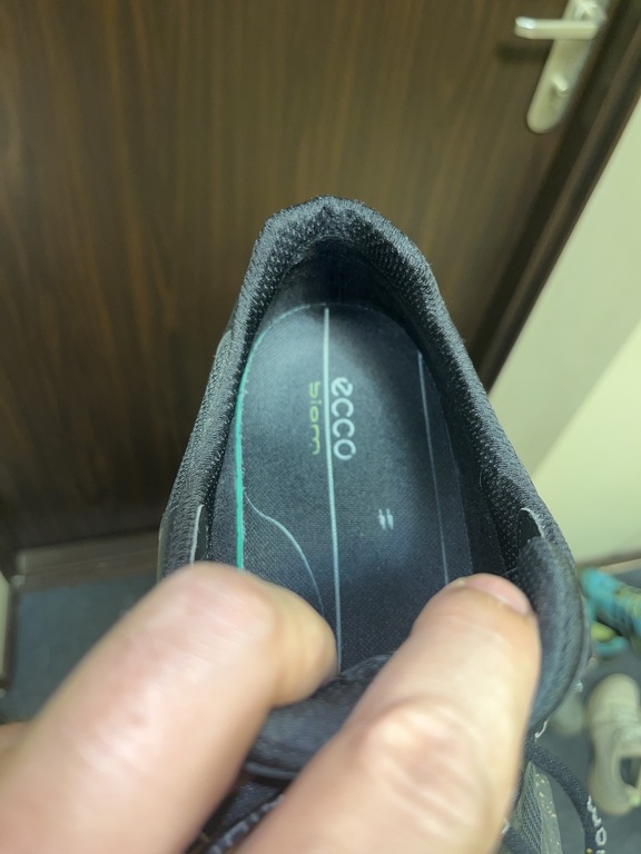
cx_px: 320
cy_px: 427
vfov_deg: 67.3
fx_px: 642
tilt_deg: -53.3
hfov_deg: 53.1
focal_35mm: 26
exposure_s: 1/6
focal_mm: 5.1
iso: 32
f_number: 1.6
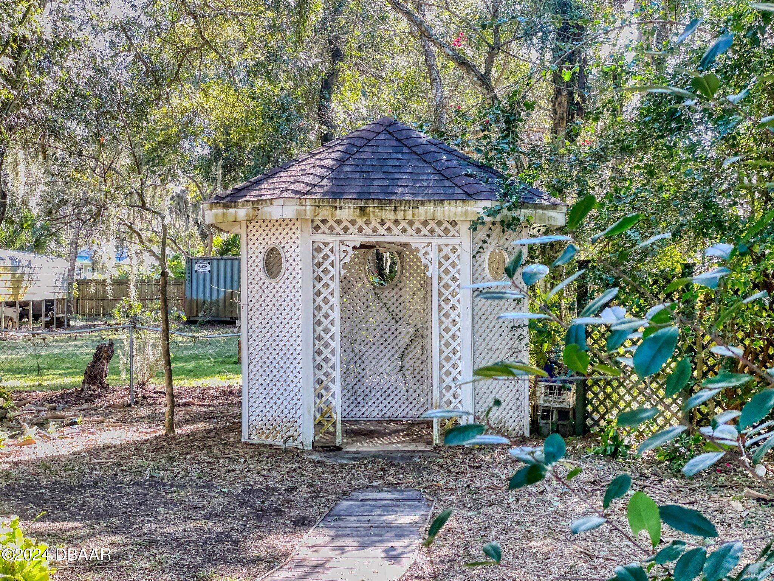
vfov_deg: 28.0
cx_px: 387
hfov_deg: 36.8
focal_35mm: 52
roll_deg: -1.6
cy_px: 290
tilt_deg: -0.7
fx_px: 1163
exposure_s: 1/122
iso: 80
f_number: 2
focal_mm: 6
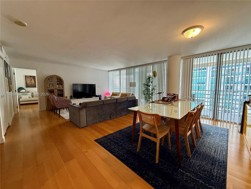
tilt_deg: -4.9
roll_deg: -0.2
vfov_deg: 85.7
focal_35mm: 14
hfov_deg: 102.1
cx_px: 126
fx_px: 102
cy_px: 94
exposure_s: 1/120
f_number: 2.2
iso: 200
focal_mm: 2.22
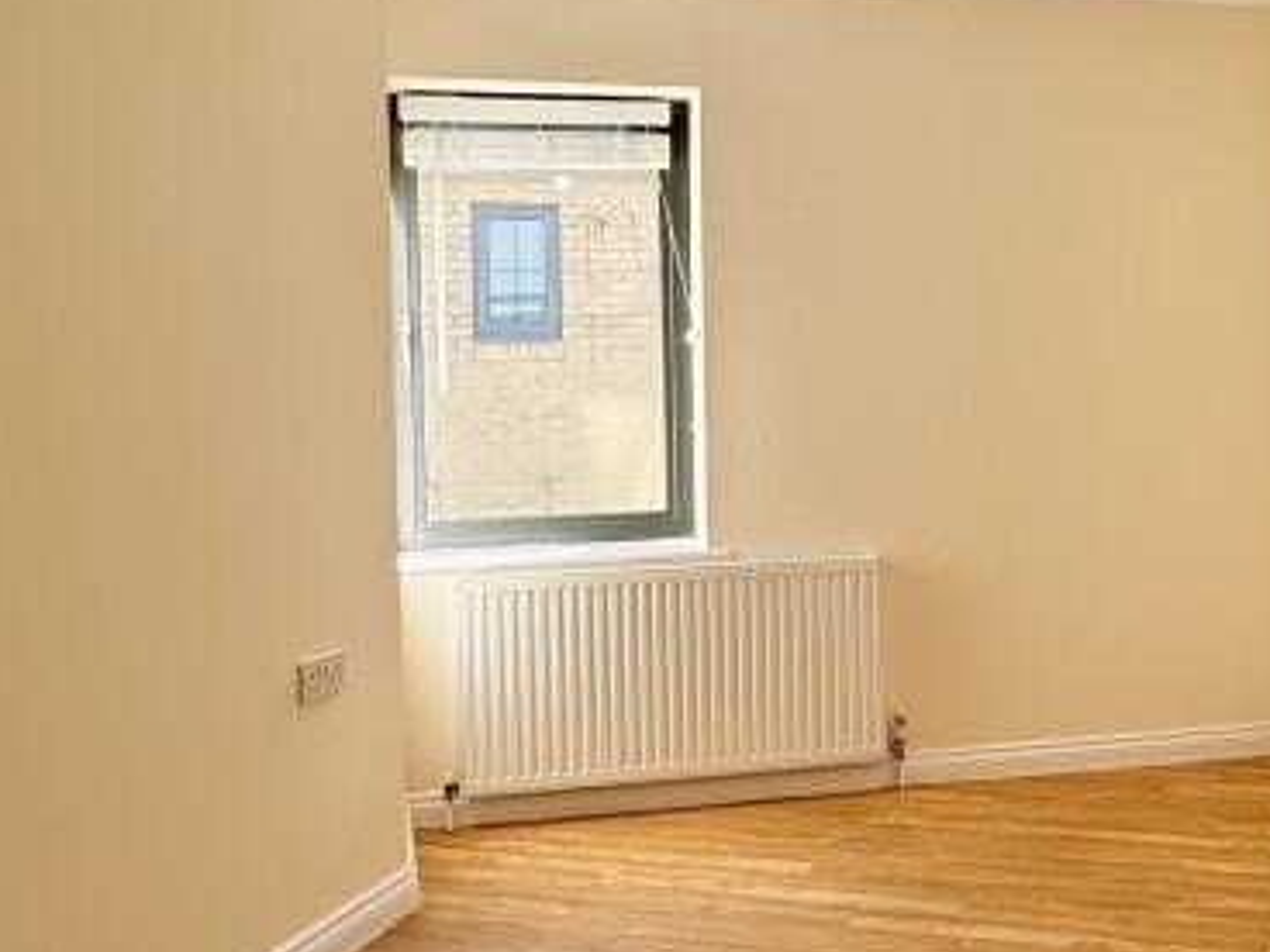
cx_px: 866
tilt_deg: -1.8
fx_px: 1431
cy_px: 417
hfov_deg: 46.9
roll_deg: +1.7
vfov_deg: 36.8
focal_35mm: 39
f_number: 2.2
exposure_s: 1/276
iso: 40
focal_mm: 2.22
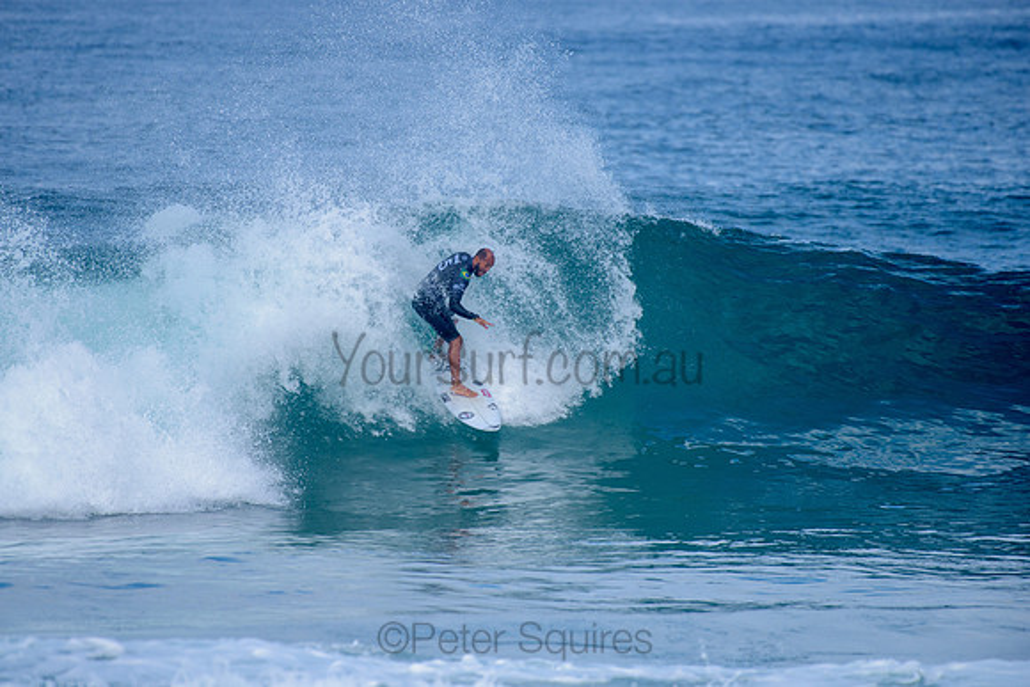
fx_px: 15612
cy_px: 321
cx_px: 482
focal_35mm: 546
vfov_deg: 2.5
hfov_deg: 3.8
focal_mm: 500
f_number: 5.6
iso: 250
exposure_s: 1/2000
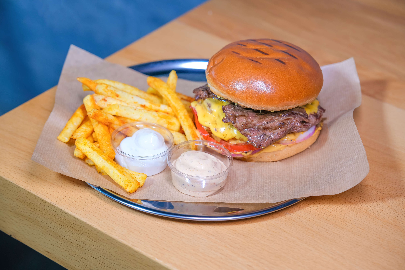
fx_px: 934
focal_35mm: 83
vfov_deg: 16.5
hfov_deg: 24.5
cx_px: 202
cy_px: 135
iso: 250
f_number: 3.2
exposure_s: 1/200
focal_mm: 55
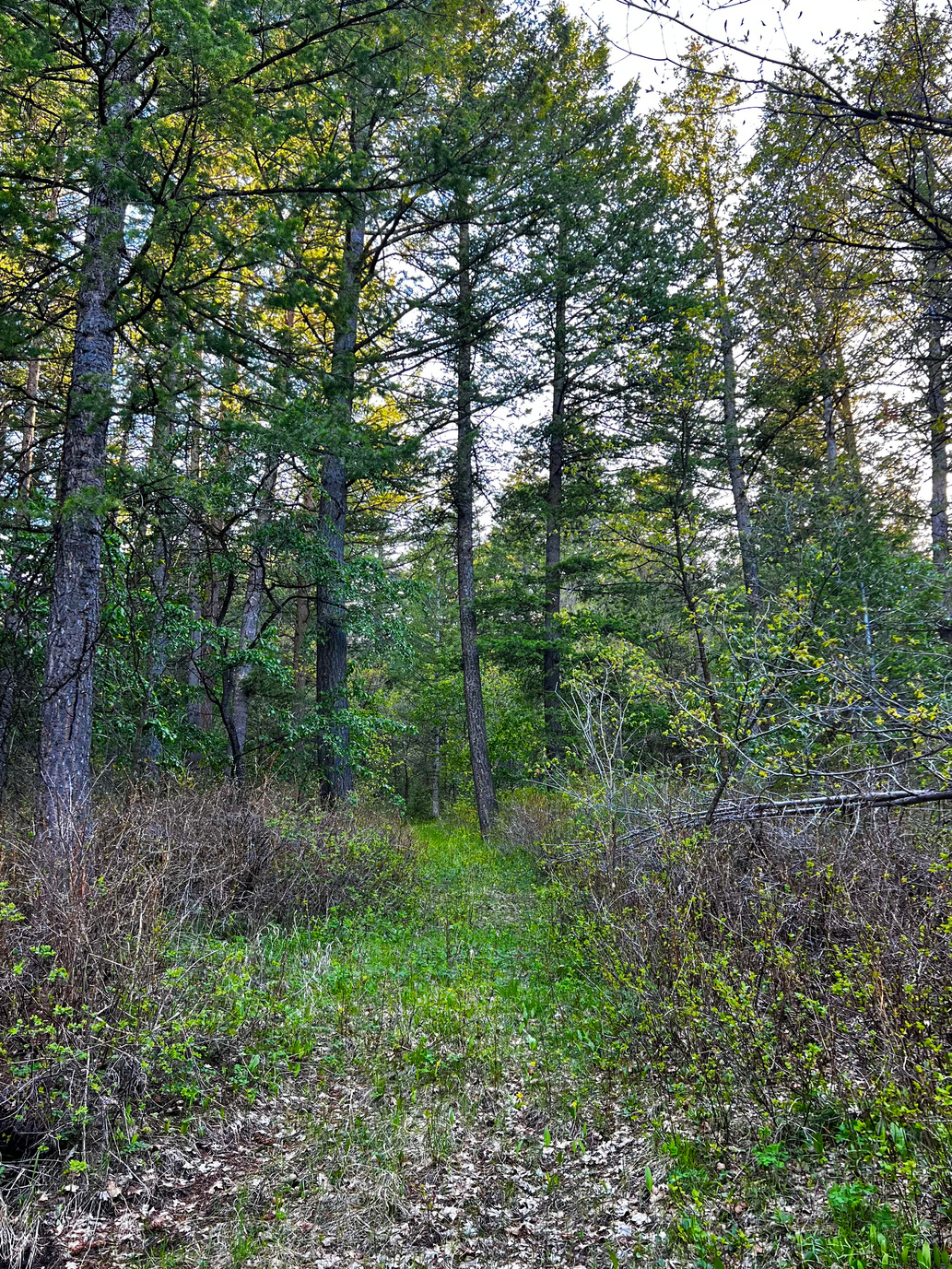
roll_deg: -0.8
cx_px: 455
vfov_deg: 61.7
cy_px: 623
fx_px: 1063
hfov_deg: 48.2
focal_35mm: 29
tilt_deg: +21.2
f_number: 1.5
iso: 100
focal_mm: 5.7
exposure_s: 1/121
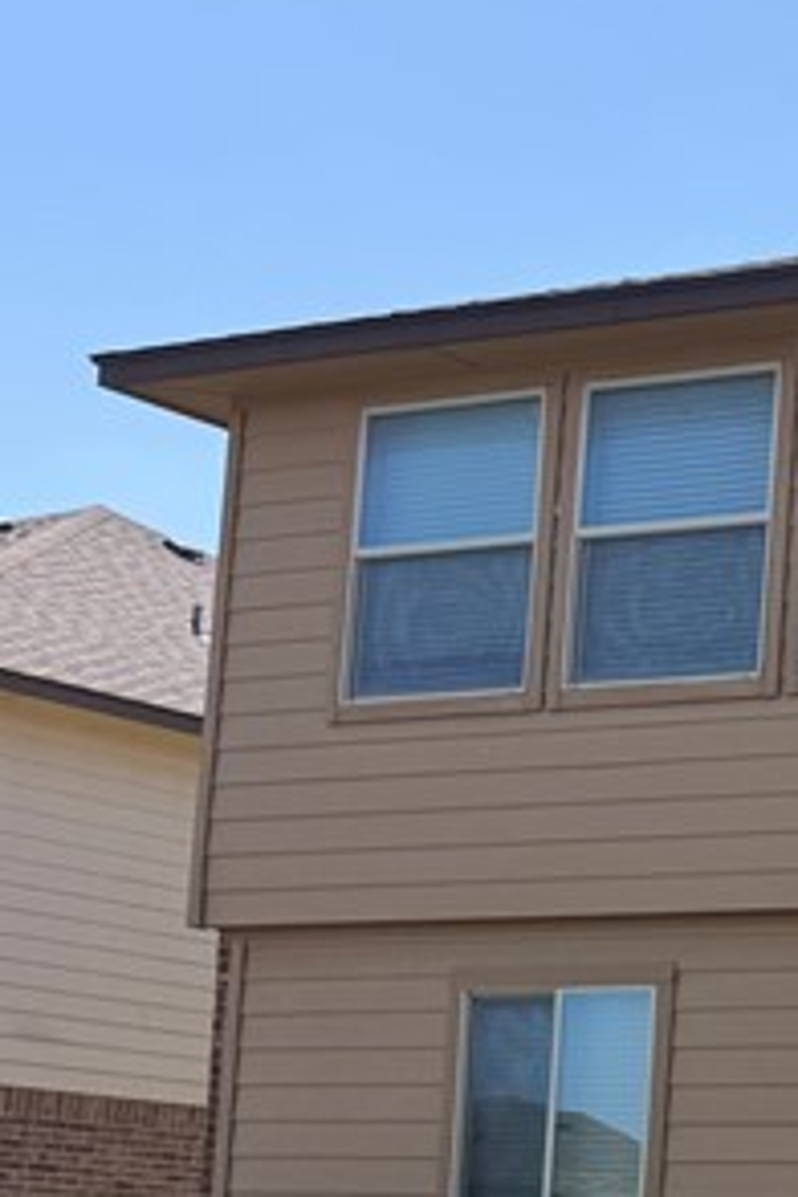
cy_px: 1112
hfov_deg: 12.3
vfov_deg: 22.7
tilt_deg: +6.7
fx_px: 2893
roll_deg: -0.8
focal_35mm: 87
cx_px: 1954
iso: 80
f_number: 1.78
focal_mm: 6.76
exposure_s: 1/3413
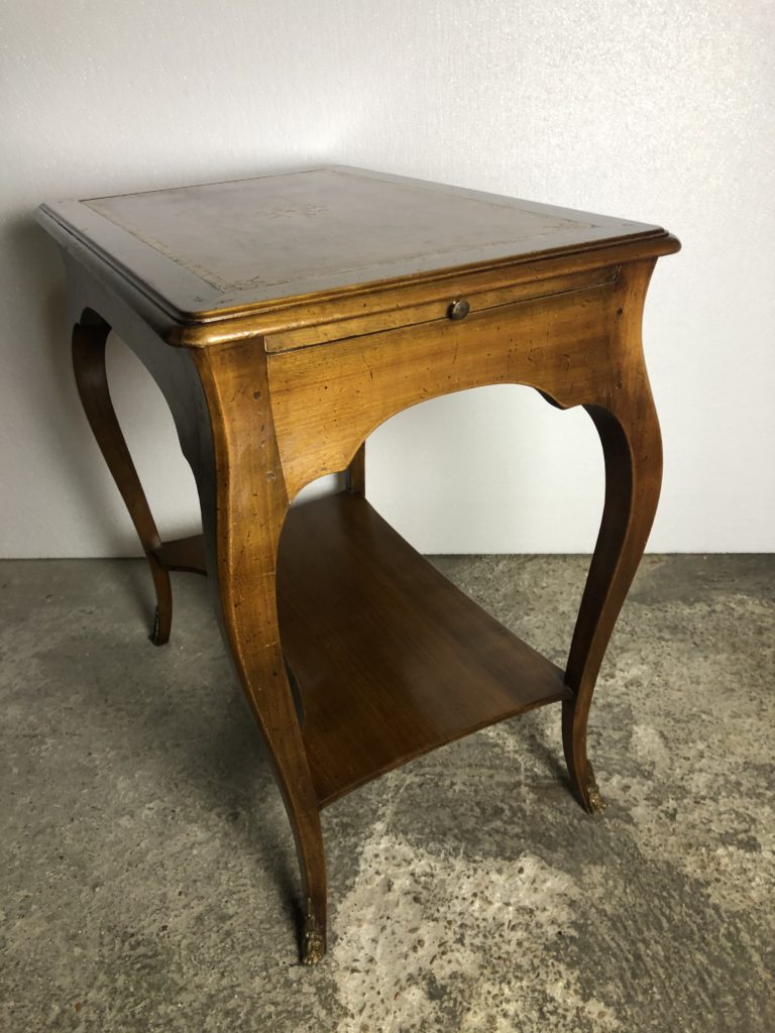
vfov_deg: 63.4
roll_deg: +4.3
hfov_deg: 49.7
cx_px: 388
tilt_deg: -28.5
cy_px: 516
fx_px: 836
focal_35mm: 28
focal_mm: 4
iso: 50
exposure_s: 1/17
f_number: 1.8
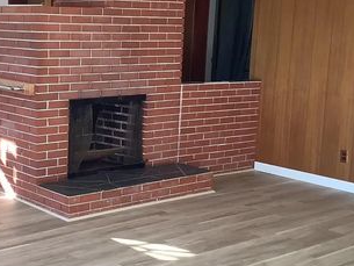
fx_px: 665
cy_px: 128
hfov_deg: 29.0
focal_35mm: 65
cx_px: 59
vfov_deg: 22.6
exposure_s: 1/120
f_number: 2.4
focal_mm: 3.3
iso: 40
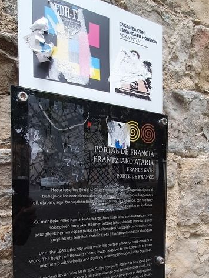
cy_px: 195
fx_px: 177
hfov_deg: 61.0
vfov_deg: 73.0
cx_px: 94
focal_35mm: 22
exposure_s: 1/120
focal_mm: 1.8
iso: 64
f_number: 2.2
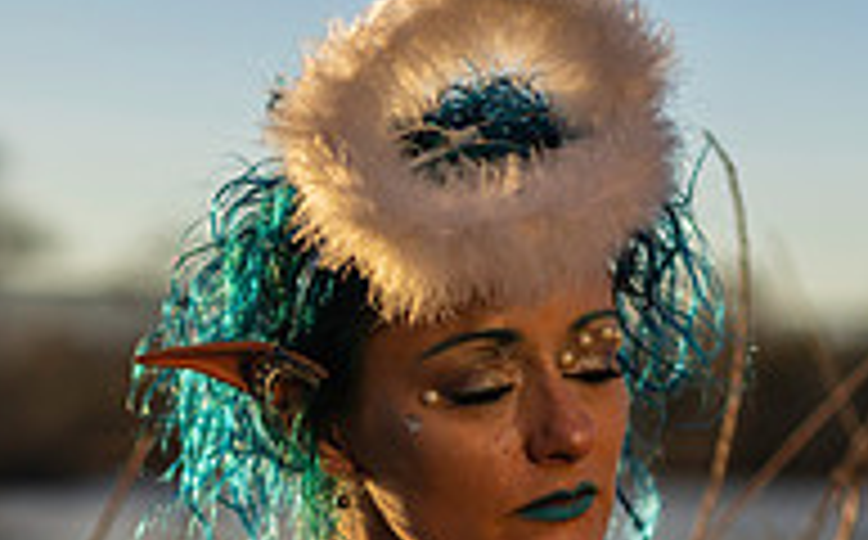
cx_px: 306
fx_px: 3094
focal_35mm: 131
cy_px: 958
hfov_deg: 15.9
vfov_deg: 9.5
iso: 100
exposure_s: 1/3200
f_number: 1.8
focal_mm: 55
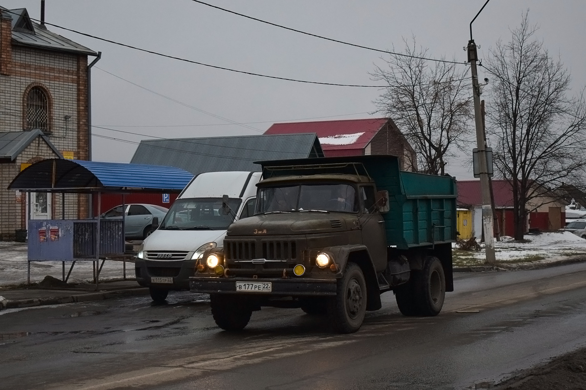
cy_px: 195
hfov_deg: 41.1
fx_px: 781
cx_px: 293
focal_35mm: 48
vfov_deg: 28.1
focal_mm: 32
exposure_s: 1/640
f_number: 4.5
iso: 800
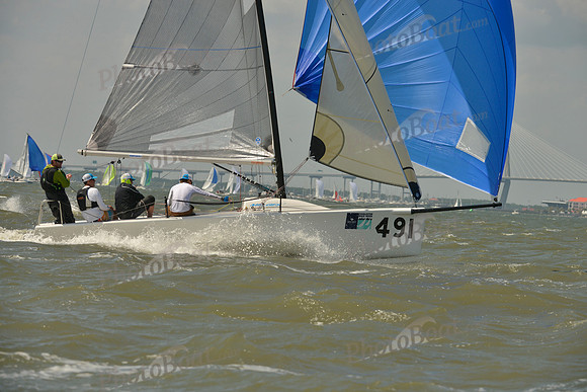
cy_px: 196
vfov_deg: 6.9
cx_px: 294
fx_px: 3262
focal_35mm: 200
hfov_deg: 10.3
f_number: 9
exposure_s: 1/1600
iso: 280
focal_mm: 200
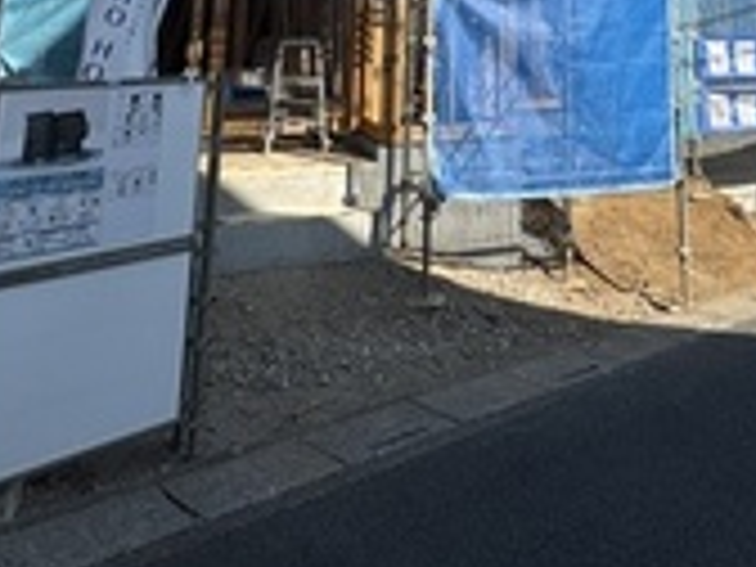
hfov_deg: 45.7
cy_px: -184
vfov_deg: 28.8
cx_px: 536
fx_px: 874
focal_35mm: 40
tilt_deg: +14.5
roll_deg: +0.9
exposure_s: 1/1976
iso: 50
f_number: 2.2
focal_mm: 2.22
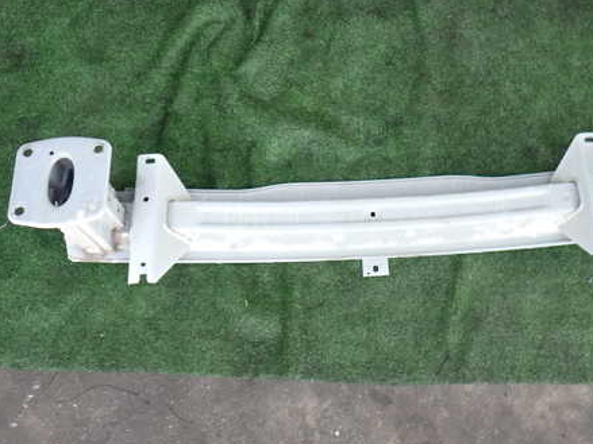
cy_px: 181
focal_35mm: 41
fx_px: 702
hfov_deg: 45.5
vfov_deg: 35.0
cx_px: 358
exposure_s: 1/125
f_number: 2.3
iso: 125
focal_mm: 5.4
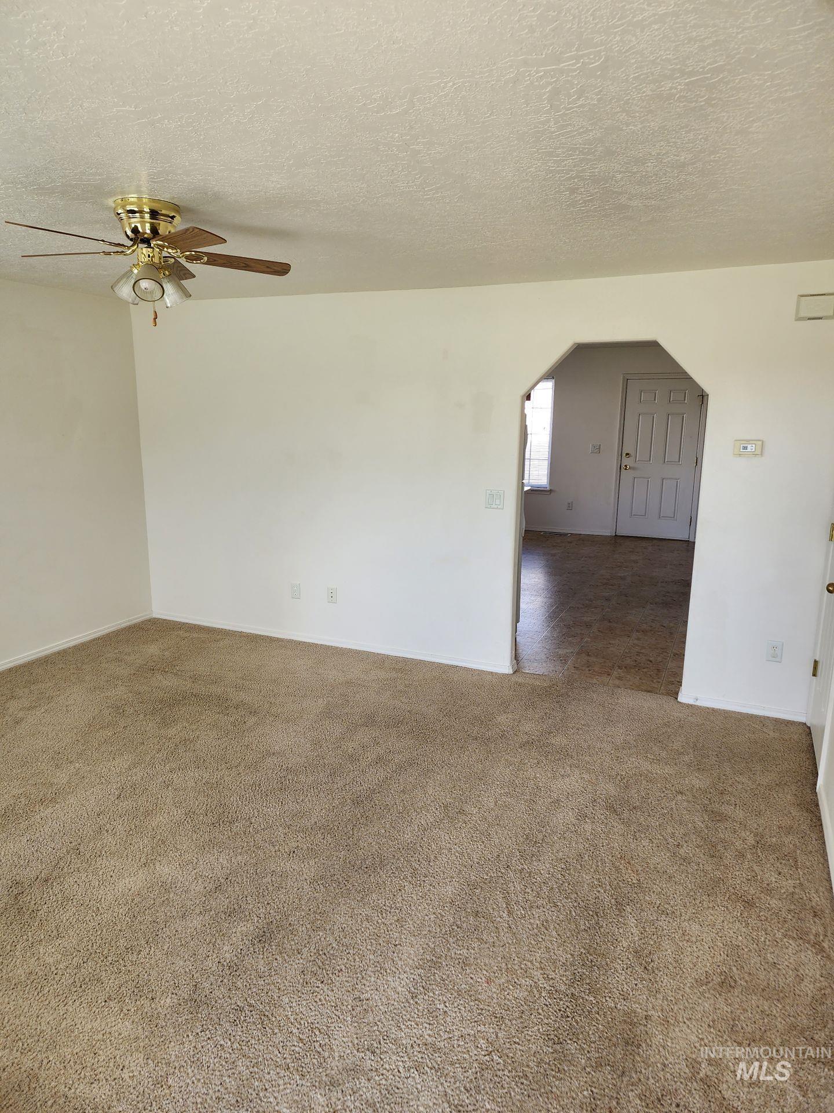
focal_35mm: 23
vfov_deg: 73.9
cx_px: 417
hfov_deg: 58.9
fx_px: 739
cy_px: 556
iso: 80
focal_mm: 6.4
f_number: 1.8
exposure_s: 1/180
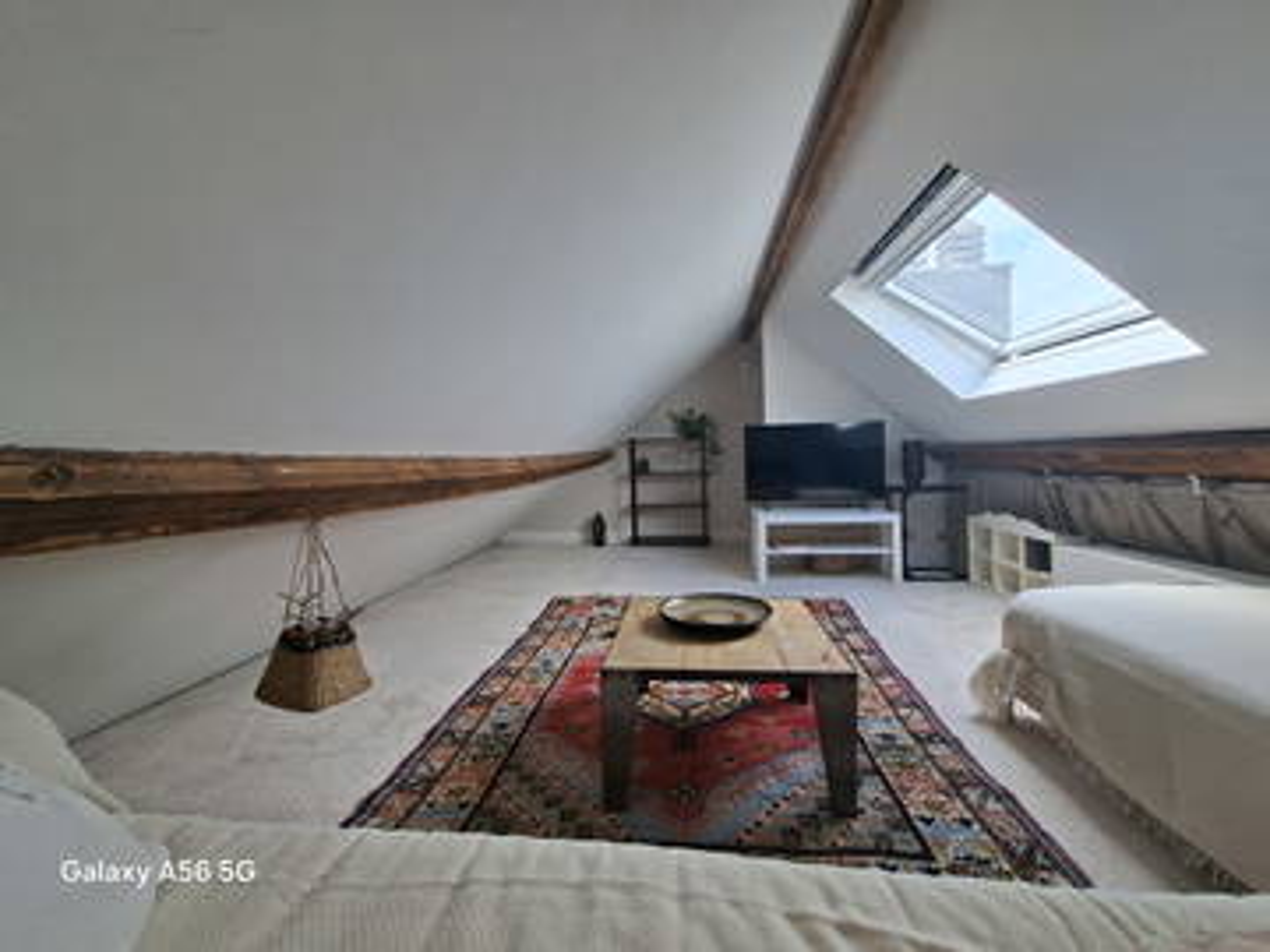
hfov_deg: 106.2
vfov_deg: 89.9
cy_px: 476
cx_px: 635
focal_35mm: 13
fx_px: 477
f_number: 2.2
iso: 40
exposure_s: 1/100
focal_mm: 1.74
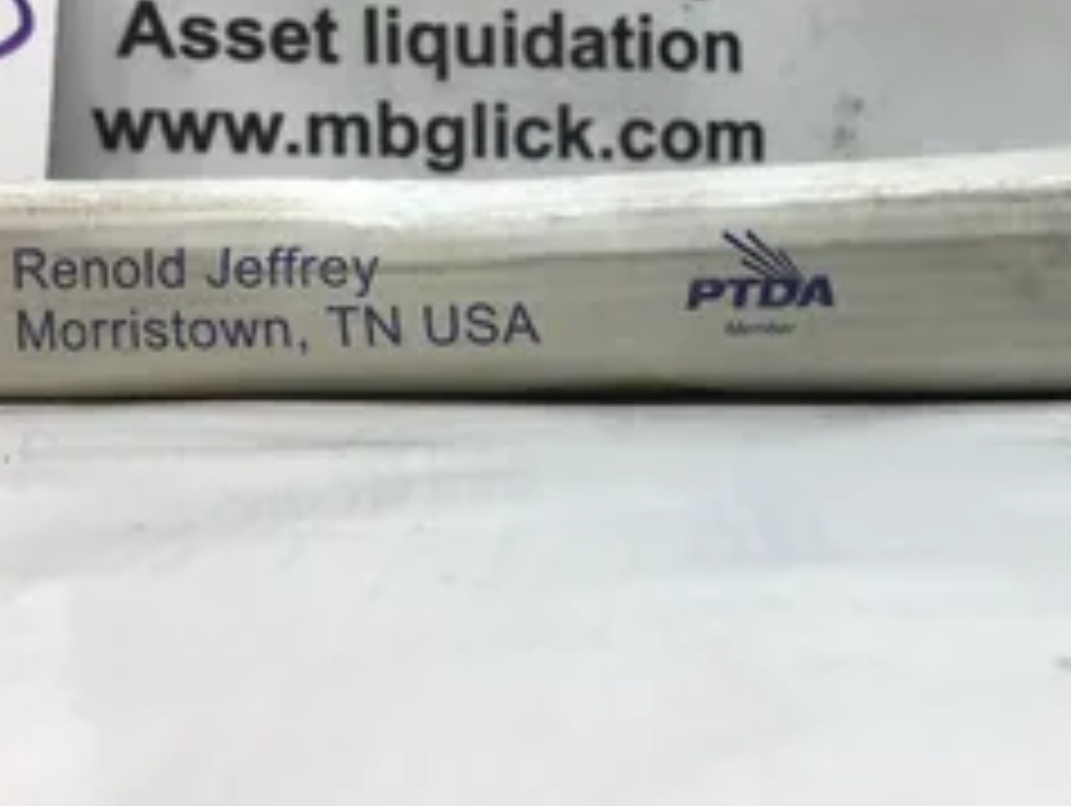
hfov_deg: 36.1
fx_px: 1610
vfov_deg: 28.1
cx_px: 778
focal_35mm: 52
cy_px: 347
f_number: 2.4
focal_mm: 3.3
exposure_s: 1/120
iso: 25
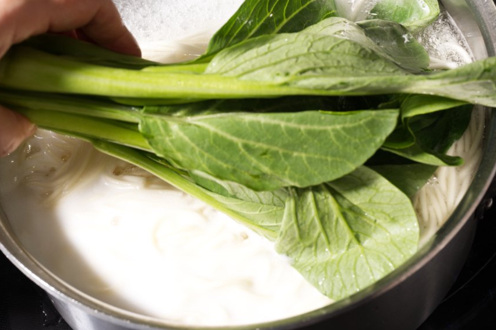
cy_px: 111
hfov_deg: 25.6
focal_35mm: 79
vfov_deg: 17.2
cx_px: 194
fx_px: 1088
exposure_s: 1/80
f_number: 8
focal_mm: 56
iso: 100
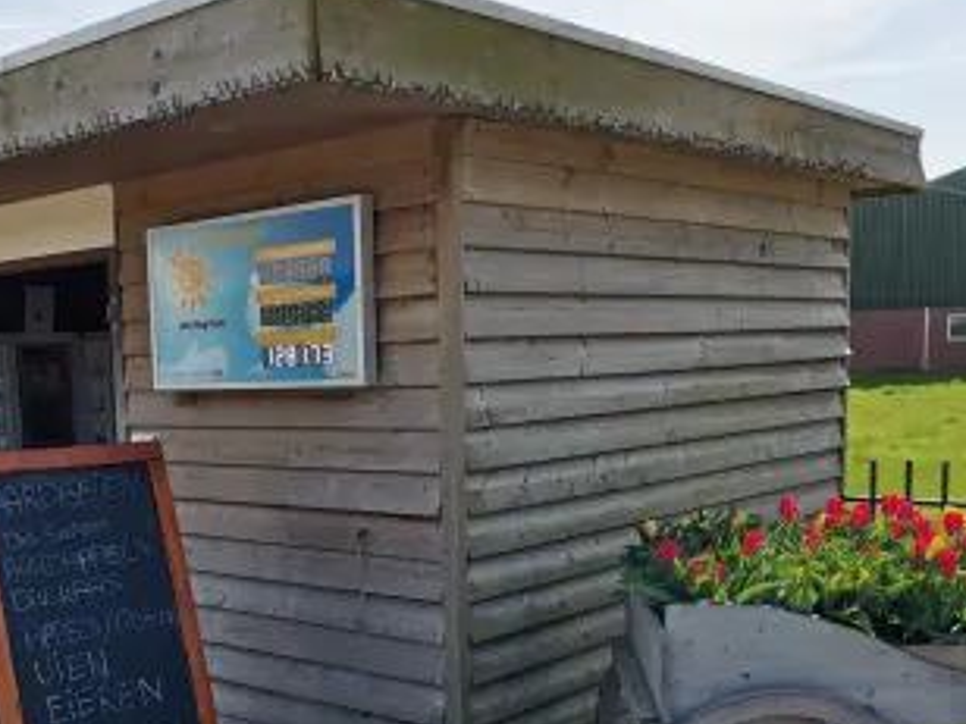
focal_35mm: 45
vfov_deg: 31.7
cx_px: 306
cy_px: 533
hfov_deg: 41.4
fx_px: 1256
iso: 50
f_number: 1.4
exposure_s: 1/2646
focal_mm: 4.66
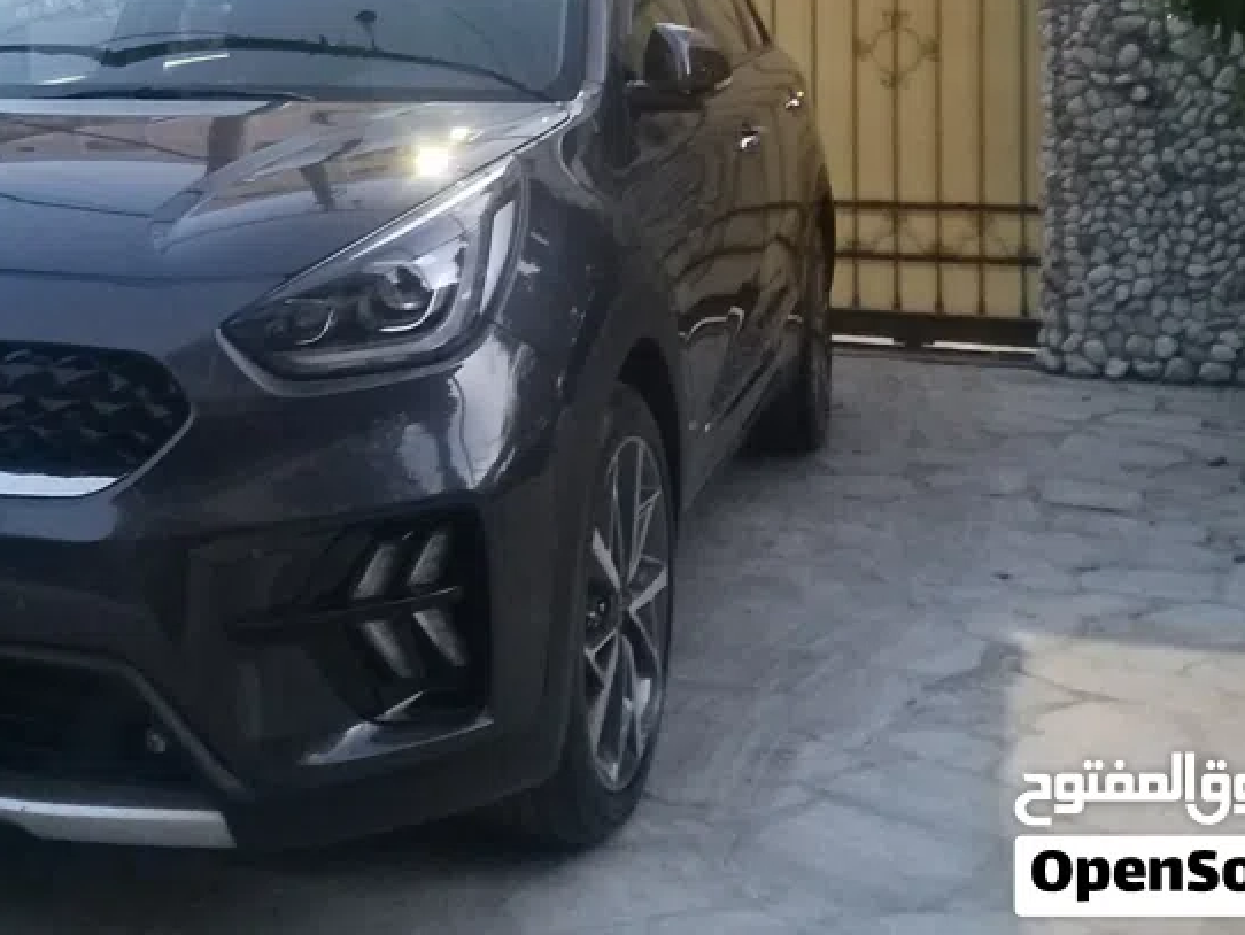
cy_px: 90
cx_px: 227
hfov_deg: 36.1
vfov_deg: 27.5
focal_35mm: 51
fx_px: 1835
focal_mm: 3.93
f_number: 1.7
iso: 1000
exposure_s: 1/17
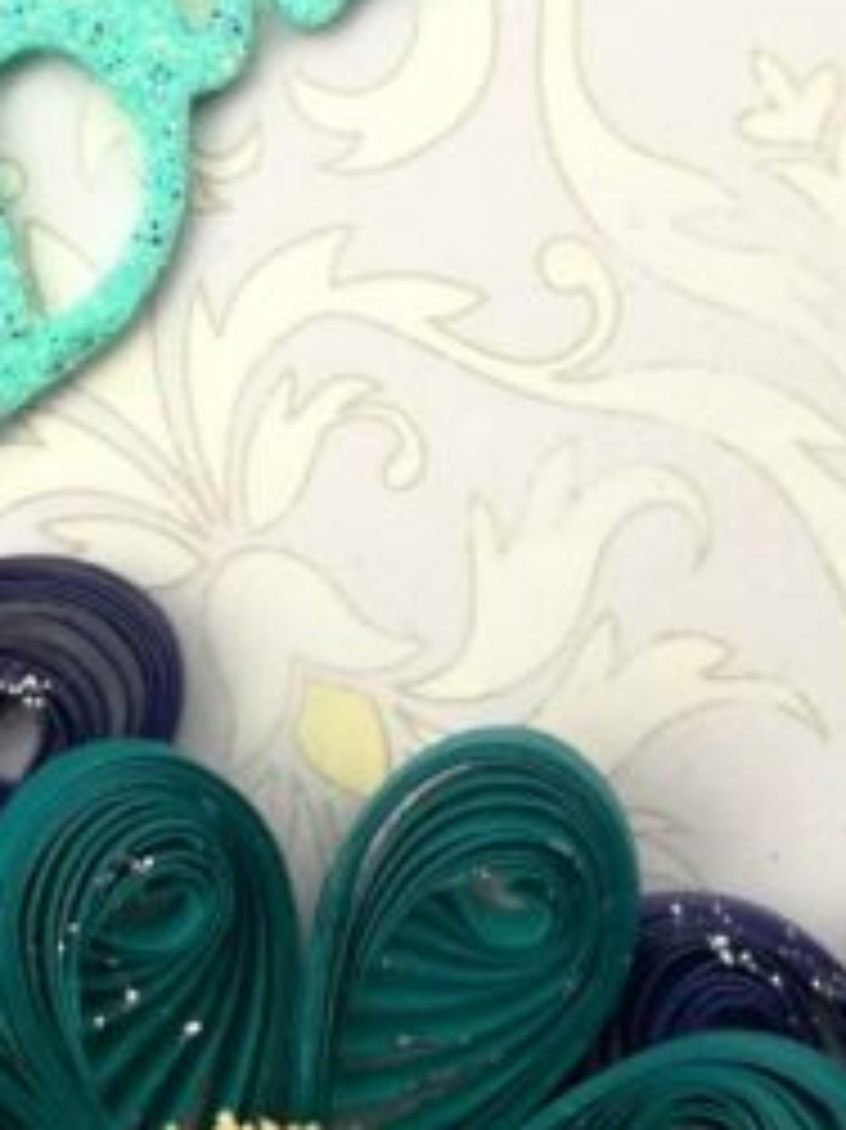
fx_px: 2707
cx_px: 364
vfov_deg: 23.0
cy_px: 122
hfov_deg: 17.8
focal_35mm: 83
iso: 50
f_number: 2.2
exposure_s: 1/100
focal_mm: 3.83
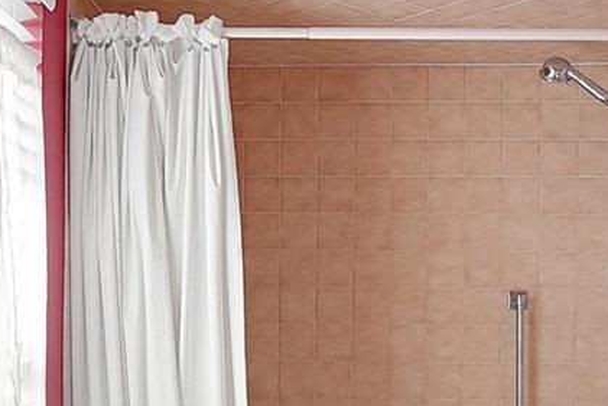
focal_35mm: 57
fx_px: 963
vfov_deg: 23.1
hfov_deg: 35.0
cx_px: 348
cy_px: 372
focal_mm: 10
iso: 200
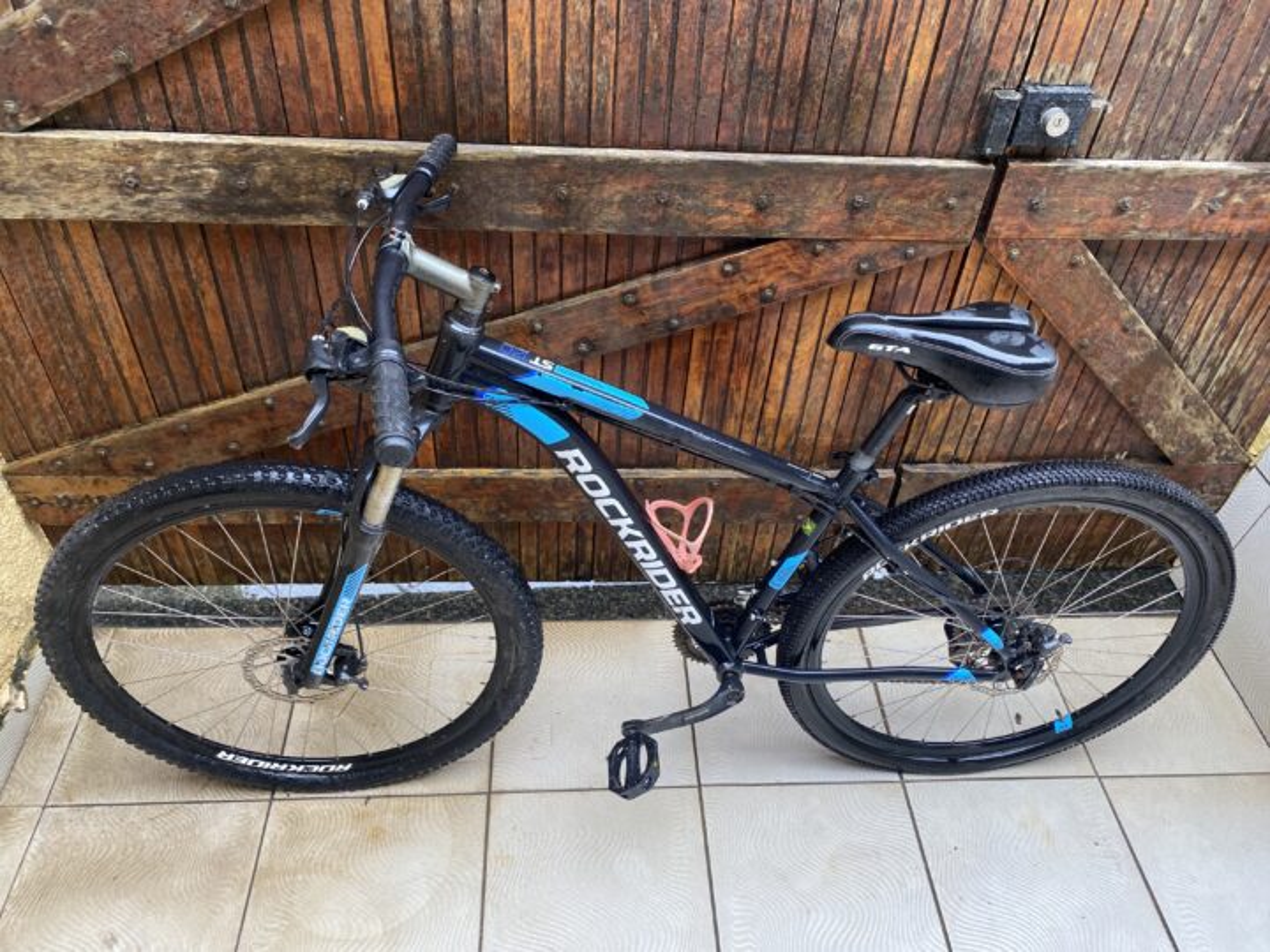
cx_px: 635
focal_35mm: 26
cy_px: 476
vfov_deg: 53.1
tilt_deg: -42.9
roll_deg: -4.4
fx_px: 954
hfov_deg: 67.3
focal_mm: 4.25
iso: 125
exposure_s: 1/121
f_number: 1.8
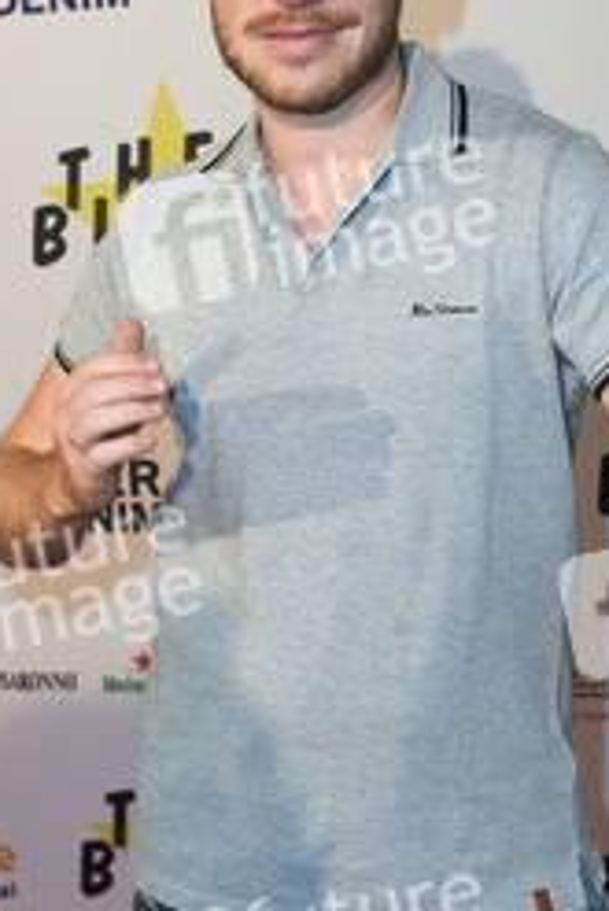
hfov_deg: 24.5
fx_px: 1394
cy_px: 409
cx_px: 415
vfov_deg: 36.2
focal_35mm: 55
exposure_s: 1/200
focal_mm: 34
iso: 1600
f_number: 4.5
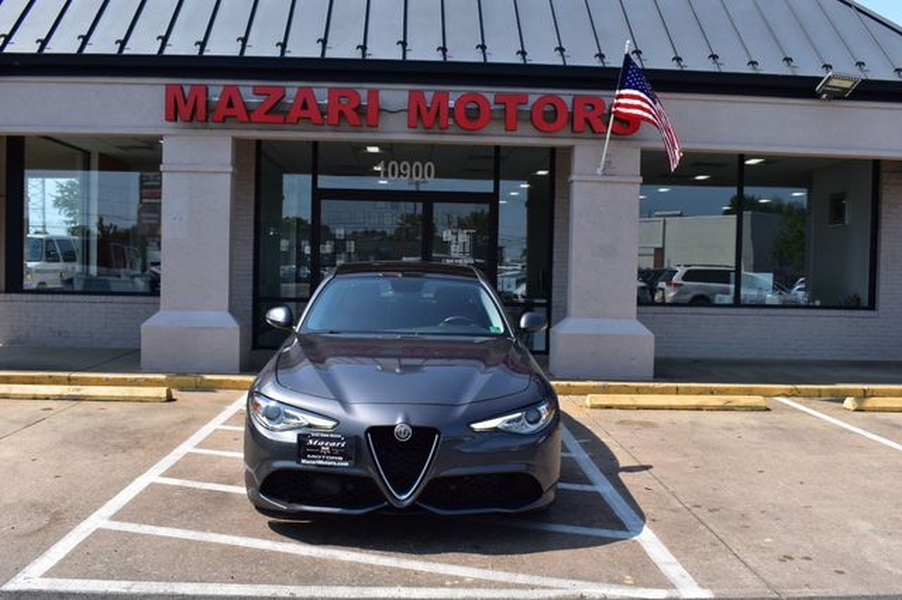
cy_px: 300
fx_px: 826
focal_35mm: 33
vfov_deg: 39.9
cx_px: 451
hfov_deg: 57.2
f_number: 11
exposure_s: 1/500
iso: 360
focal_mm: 22
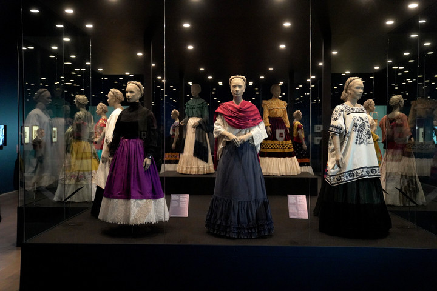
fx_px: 461
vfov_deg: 35.1
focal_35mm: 38
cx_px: 218
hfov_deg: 50.7
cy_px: 146
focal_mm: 38
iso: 12800
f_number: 2.8
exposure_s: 1/125
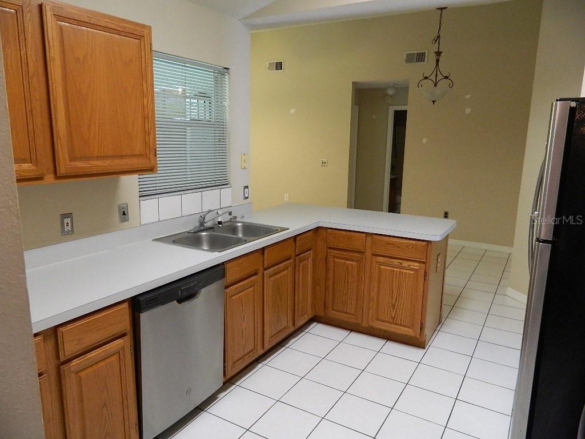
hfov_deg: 69.4
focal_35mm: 25
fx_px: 422
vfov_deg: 54.9
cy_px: 220
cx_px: 292
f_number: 3.1
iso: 400
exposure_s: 1/25
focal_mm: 4.5
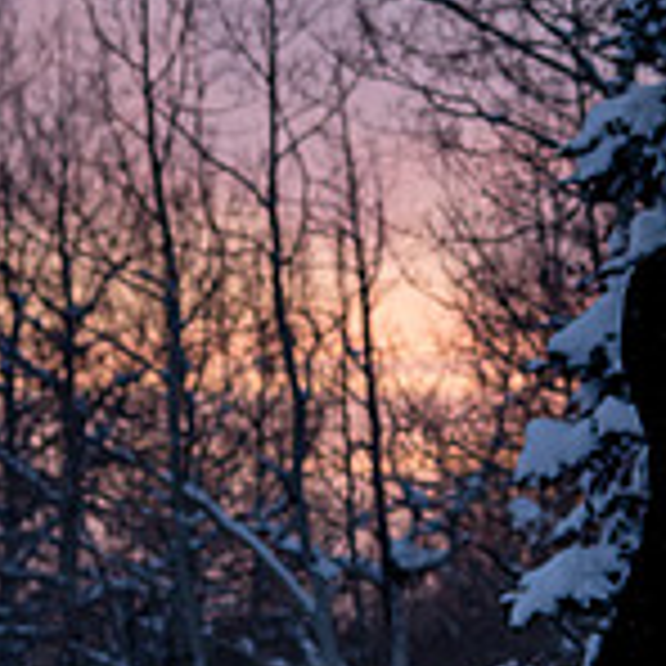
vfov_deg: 6.4
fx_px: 5921
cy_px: 351
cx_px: 448
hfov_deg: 6.4
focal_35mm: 272
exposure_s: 1/250
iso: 400
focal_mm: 66
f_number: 4.5
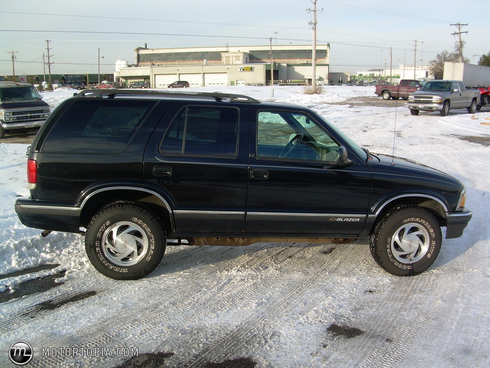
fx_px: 538
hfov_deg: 49.0
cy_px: 184
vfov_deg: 37.7
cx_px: 245
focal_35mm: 38
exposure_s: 1/250
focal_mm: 6.3
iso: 50
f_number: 4.6
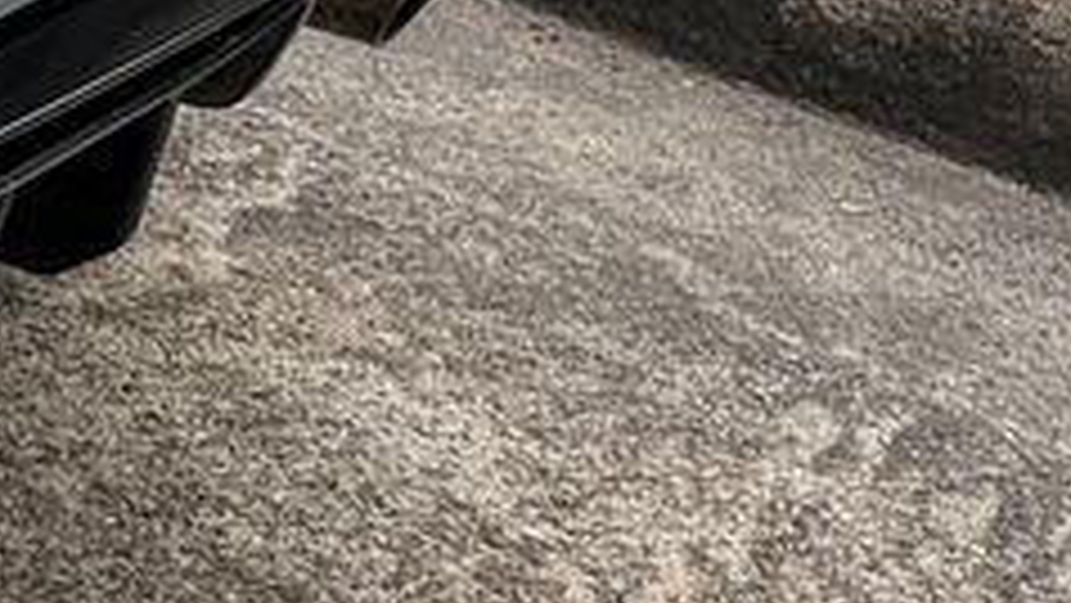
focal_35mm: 176
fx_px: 4999
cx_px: -2048
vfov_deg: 6.6
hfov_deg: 9.7
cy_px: -765
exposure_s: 1/1174
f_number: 1.78
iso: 100
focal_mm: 6.76
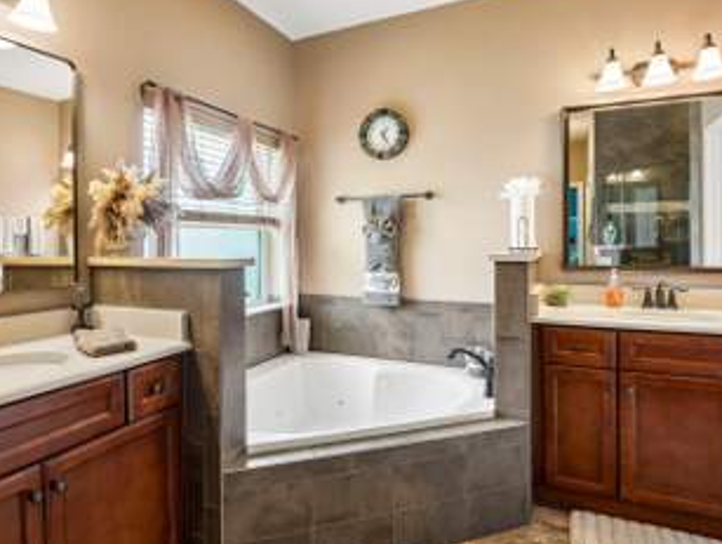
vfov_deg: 63.3
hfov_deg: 78.8
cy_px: 237
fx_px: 439
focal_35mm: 21
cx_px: 332
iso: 100
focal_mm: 14
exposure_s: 1/1.67
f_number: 8
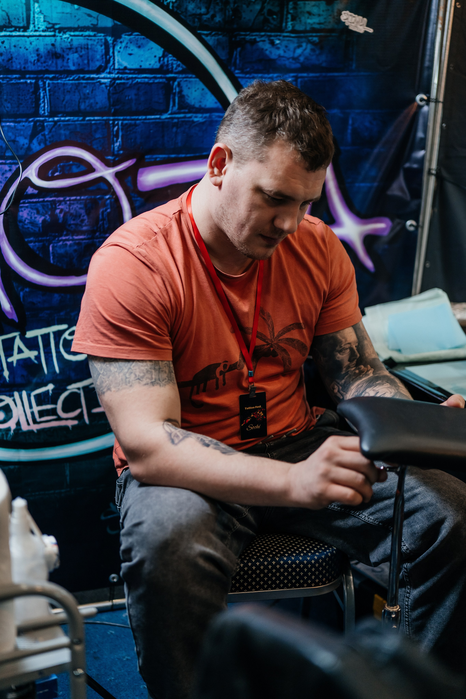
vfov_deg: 43.6
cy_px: 350
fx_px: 874
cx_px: 233
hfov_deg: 29.9
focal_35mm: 45
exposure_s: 1/250
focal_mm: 45
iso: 500
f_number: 1.8
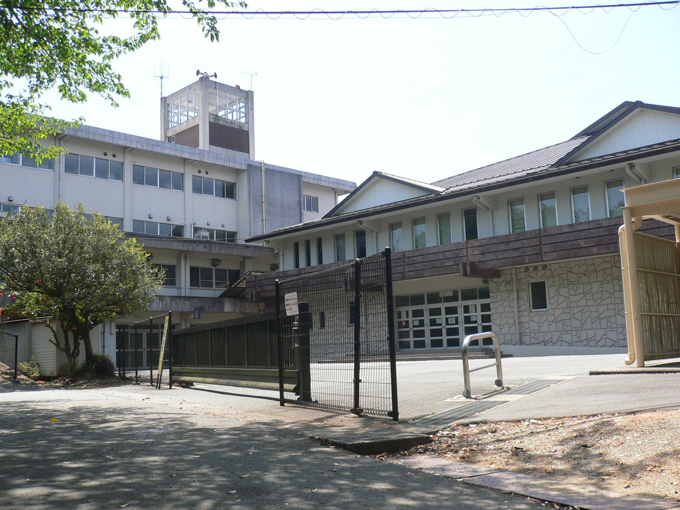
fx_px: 688
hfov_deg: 52.6
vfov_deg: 40.7
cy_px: 255
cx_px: 340
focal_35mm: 35
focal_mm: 5.8
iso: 64
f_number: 5.6
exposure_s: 1/125
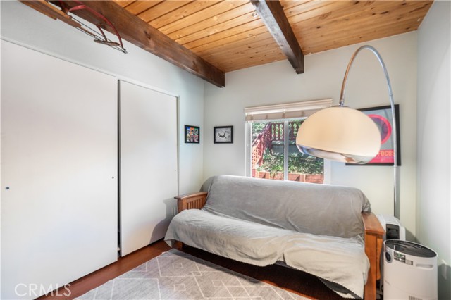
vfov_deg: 73.7
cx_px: 226
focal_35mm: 16
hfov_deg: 96.8
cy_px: 150
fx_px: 200
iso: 400
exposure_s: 1/3
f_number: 7.1
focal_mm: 16
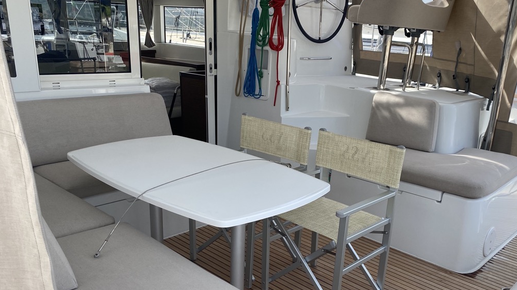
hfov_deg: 57.8
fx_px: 466
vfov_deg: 34.4
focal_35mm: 34
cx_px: 297
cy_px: 188
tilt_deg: -17.0
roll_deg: -3.0
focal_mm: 4.25
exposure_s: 1/1232
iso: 32
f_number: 1.8
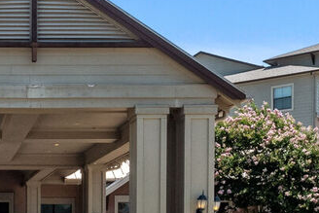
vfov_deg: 17.5
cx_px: -31
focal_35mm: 74
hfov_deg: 25.4
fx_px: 656
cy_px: 262
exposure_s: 1/420
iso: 200
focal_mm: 10
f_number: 11
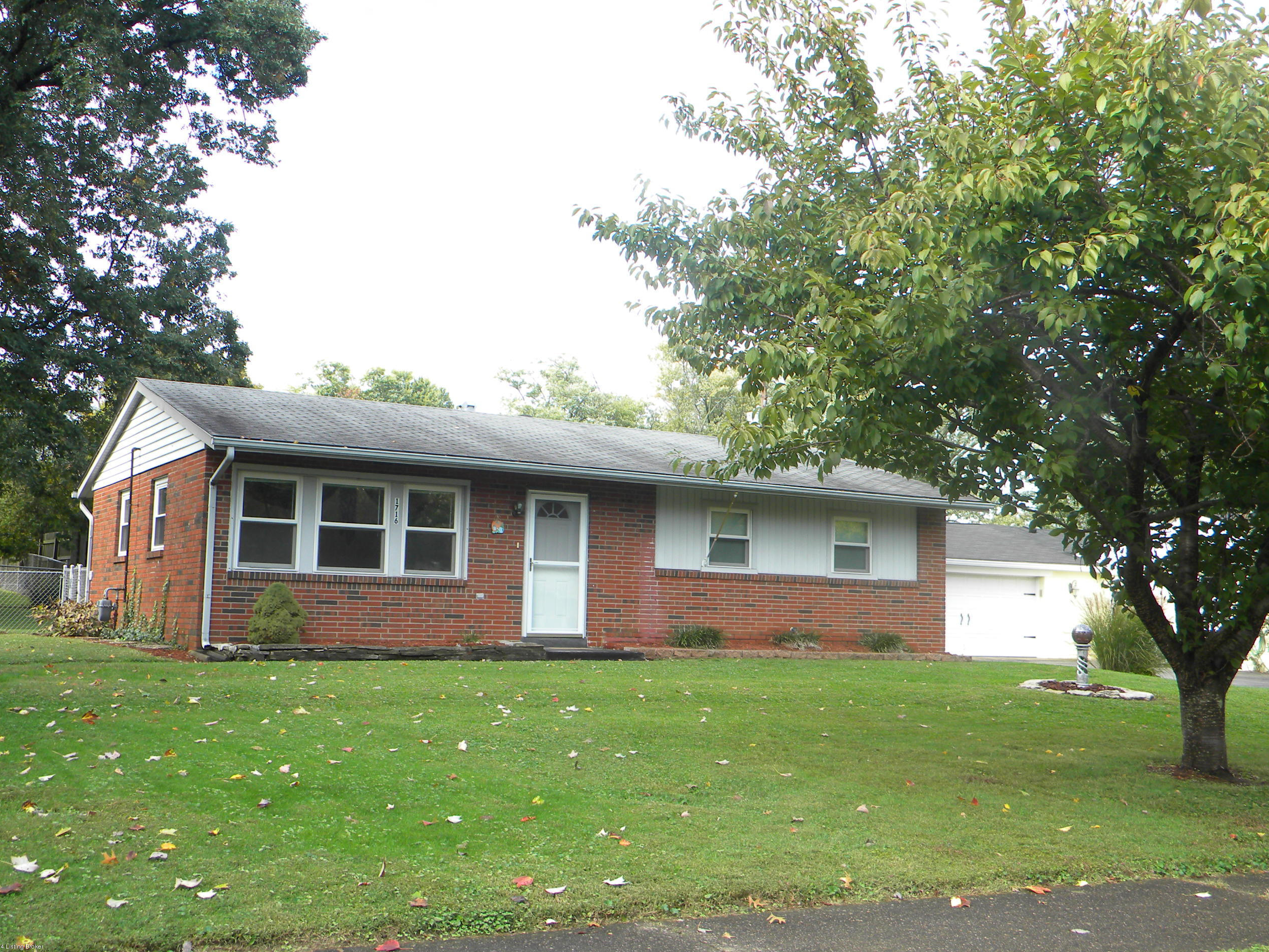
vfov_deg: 38.7
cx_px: 634
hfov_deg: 50.1
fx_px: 1356
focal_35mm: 37
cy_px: 488
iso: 80
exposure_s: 1/162
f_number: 3.7
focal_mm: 6.4
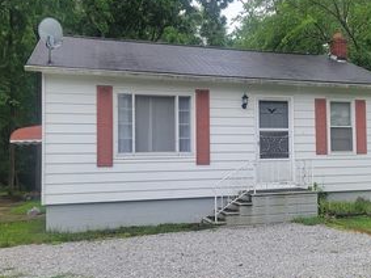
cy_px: 144
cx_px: 296
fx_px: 493
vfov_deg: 31.5
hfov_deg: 39.6
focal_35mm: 46
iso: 40
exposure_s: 1/340
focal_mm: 5.4
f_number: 1.8
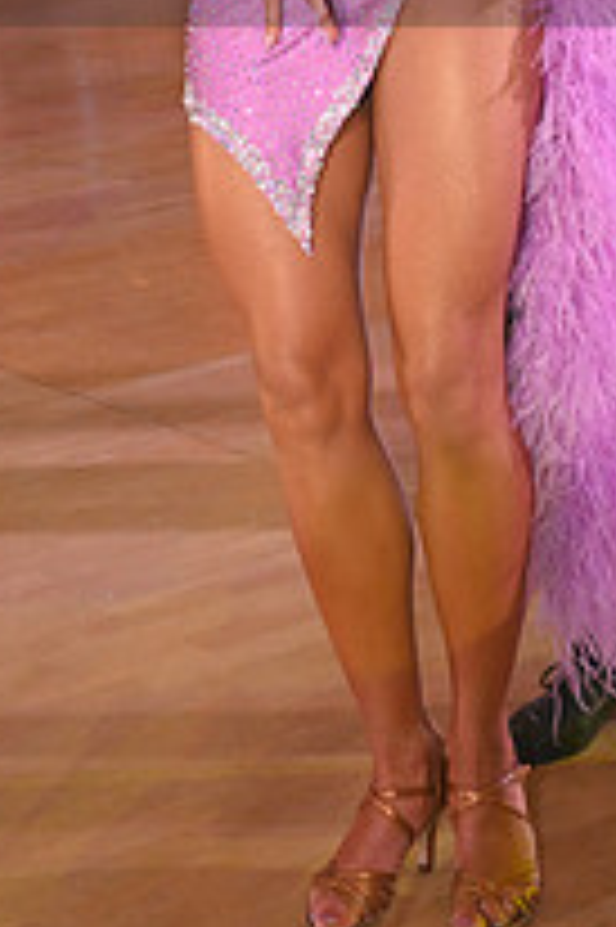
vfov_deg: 18.3
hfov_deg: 12.7
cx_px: 479
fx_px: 2751
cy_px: -122
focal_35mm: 107
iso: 3200
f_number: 6.3
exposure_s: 1/320
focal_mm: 38
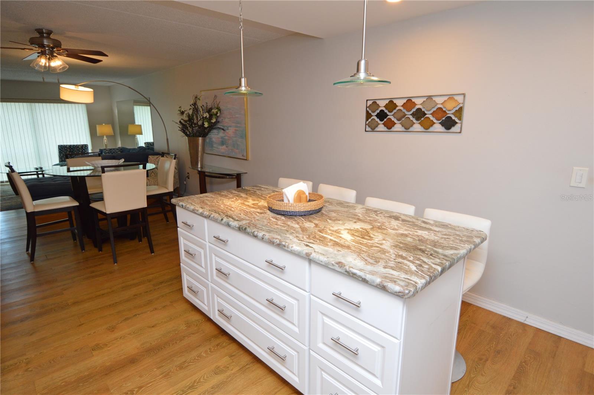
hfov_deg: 90.1
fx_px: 297
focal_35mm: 18
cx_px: 297
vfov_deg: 67.3
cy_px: 198
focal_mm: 12
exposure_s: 1/60
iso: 400
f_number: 4
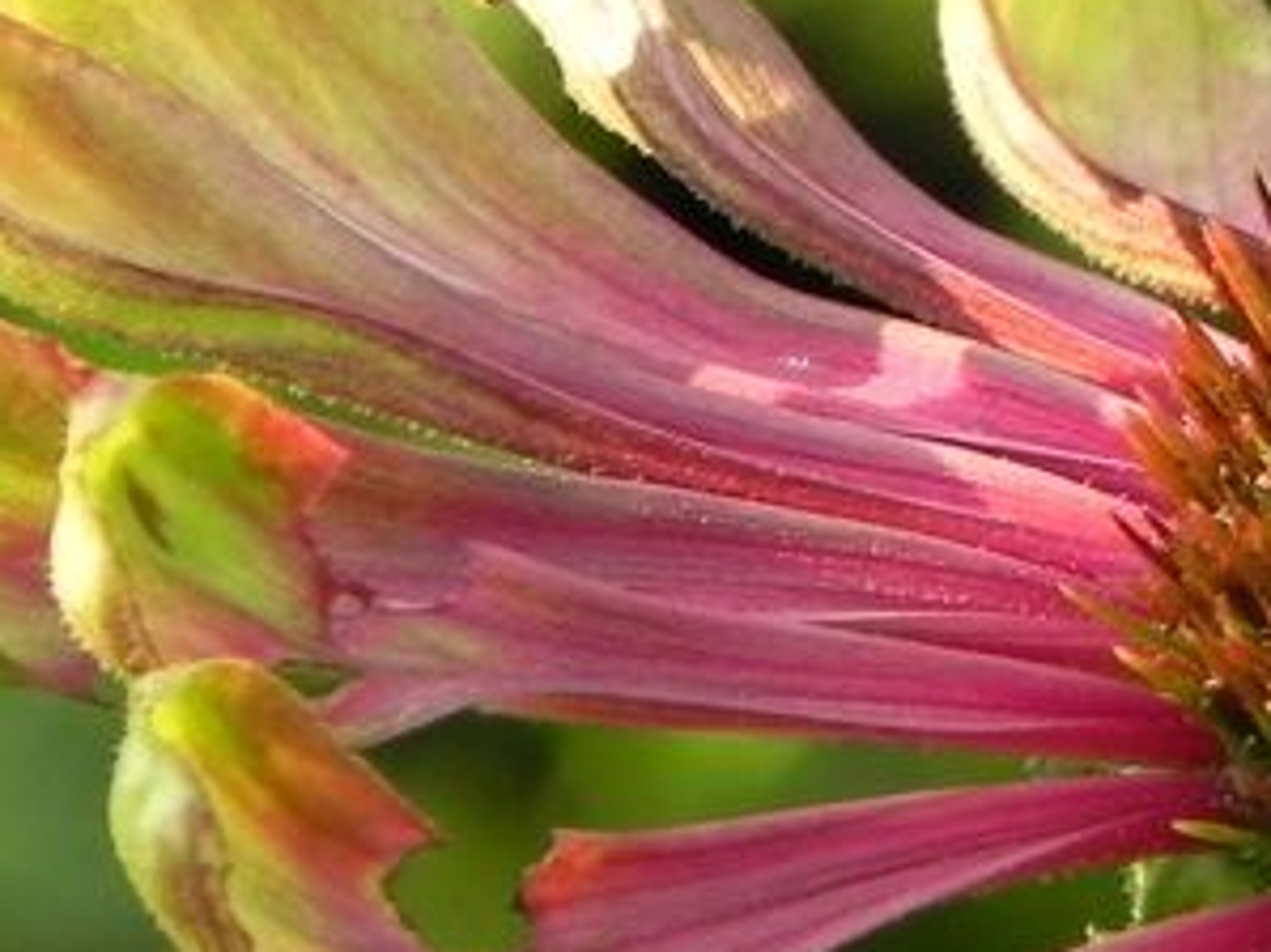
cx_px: 1715
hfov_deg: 1.9
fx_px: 38060
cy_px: 999
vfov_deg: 1.4
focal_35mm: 1037
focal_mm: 51.8
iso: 160
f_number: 5
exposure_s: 1/160
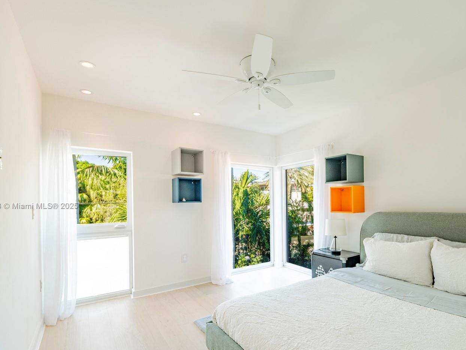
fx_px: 242
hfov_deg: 87.4
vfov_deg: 71.0
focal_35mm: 18
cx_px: 258
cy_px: 206
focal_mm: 7
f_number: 9
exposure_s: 1/100
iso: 160
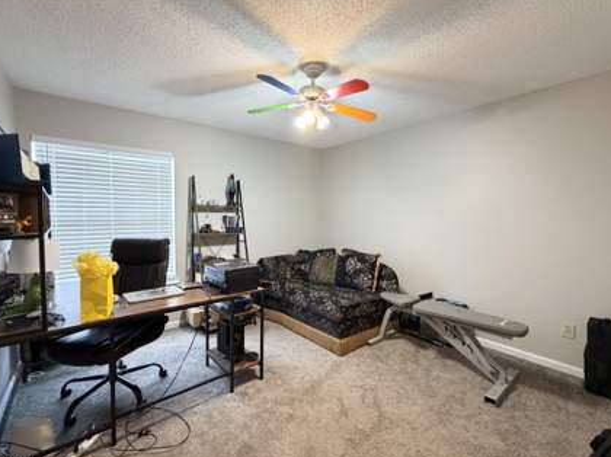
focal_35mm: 16
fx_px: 282
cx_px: 304
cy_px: 226
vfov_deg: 78.0
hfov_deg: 94.6
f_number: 2.2
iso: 400
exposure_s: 1/60
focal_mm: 2.22
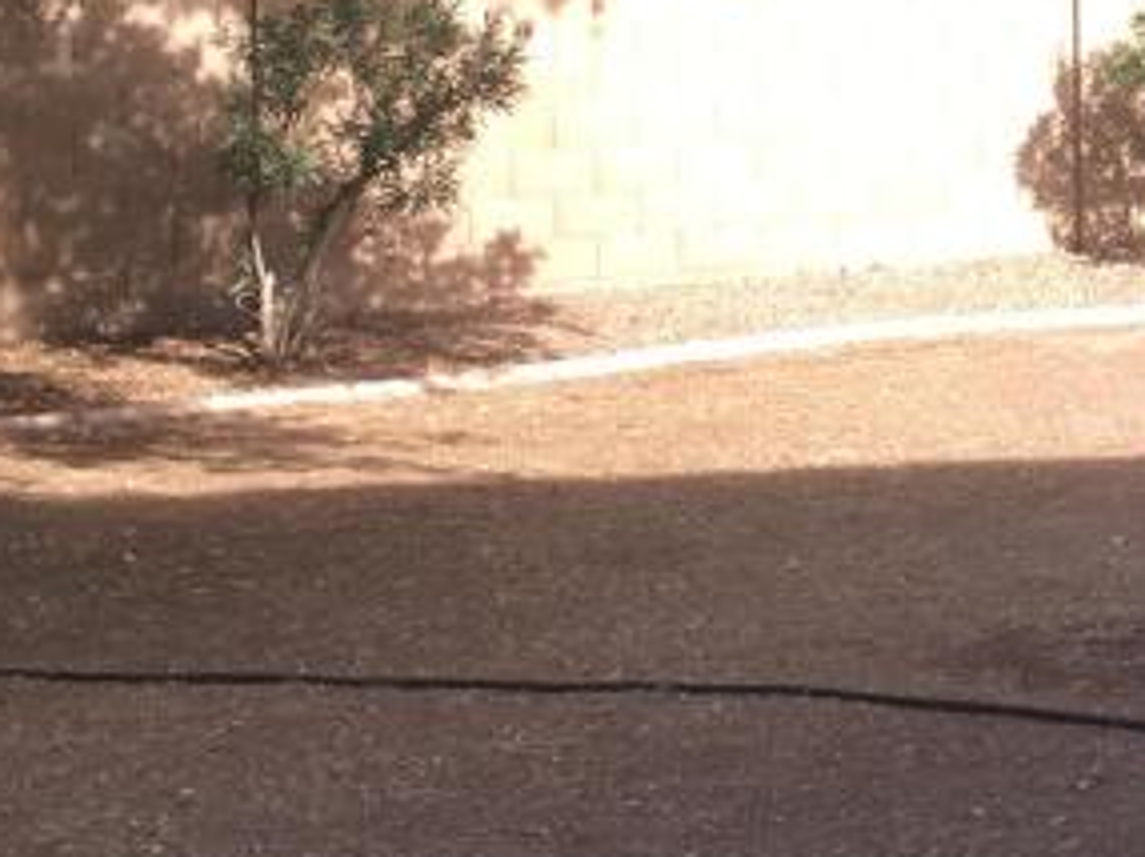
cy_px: -108
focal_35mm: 104
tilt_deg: +2.2
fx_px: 3437
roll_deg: +1.8
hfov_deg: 17.6
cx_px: 1513
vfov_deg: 13.9
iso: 25
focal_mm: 4.15
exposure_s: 1/277
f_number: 2.2
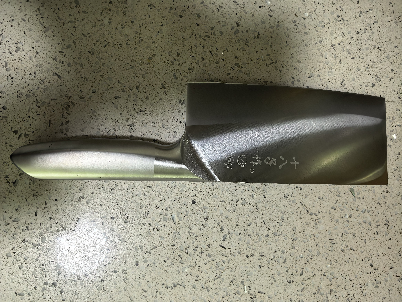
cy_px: 151
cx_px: 201
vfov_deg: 56.8
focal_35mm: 24
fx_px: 279
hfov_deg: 71.6
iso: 250
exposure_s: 1/100
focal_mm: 5.75
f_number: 2
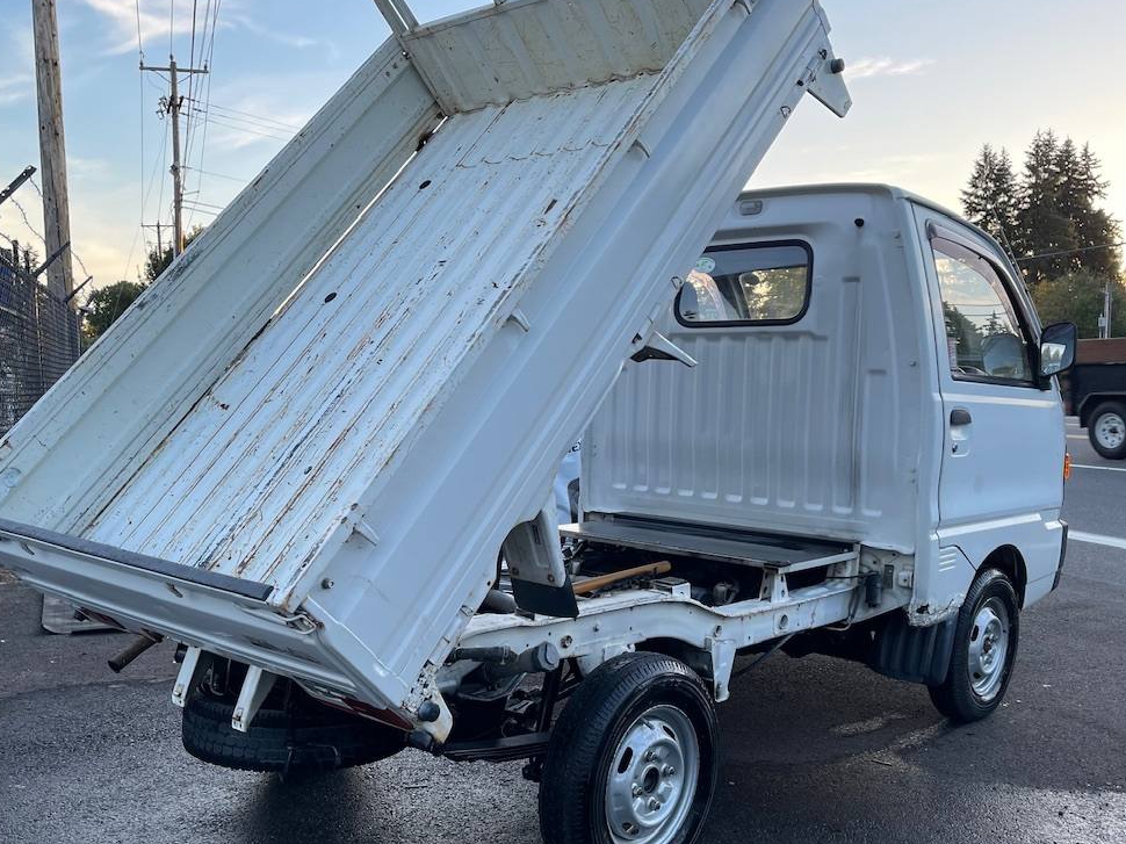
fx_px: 1073
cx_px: 548
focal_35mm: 33
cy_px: 449
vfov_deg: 42.9
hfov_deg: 55.4
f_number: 1.6
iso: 32
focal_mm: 5.1
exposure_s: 1/327
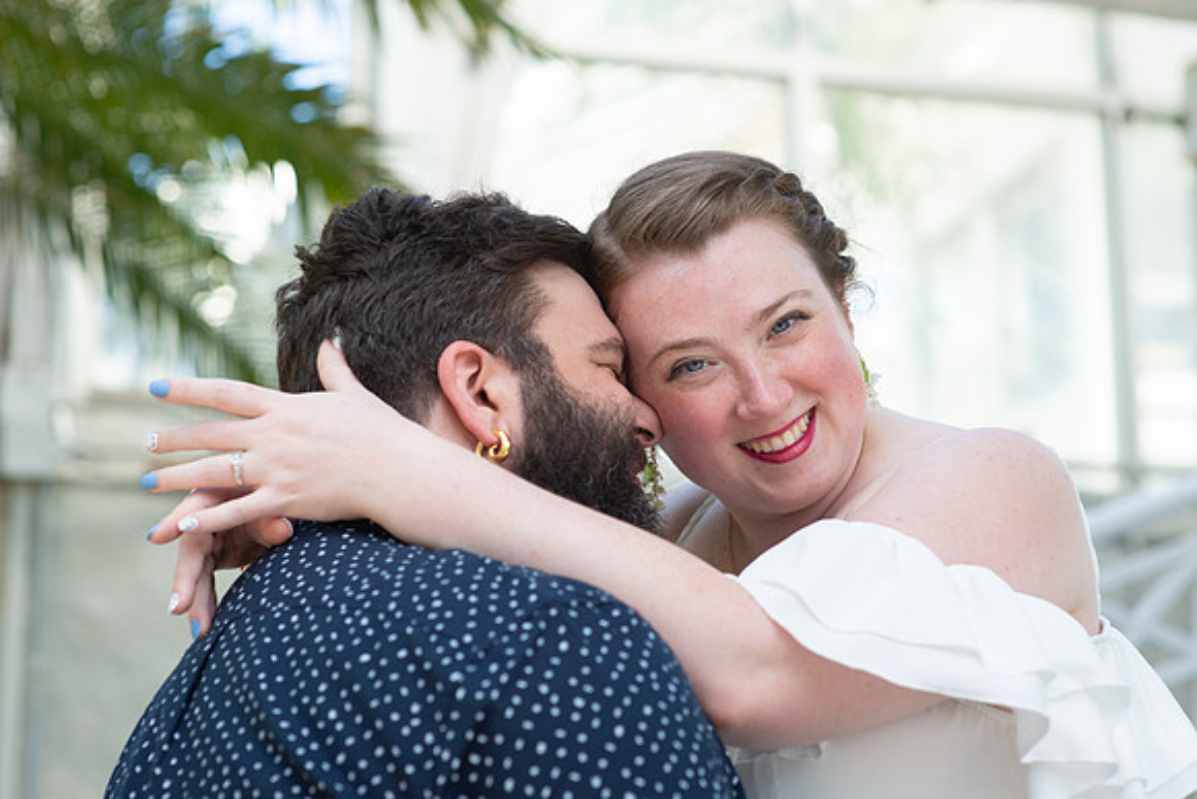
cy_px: 400
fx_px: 2827
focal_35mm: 85
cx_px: 598
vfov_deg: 16.1
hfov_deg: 23.9
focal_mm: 85
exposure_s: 1/320
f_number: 3.5
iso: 400
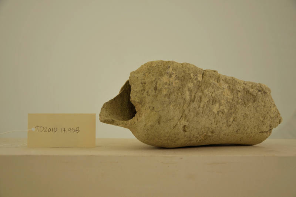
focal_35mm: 48
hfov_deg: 41.2
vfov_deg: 28.0
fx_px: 394
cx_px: 148
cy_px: 98
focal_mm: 32
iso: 200
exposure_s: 1/80
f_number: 4.5
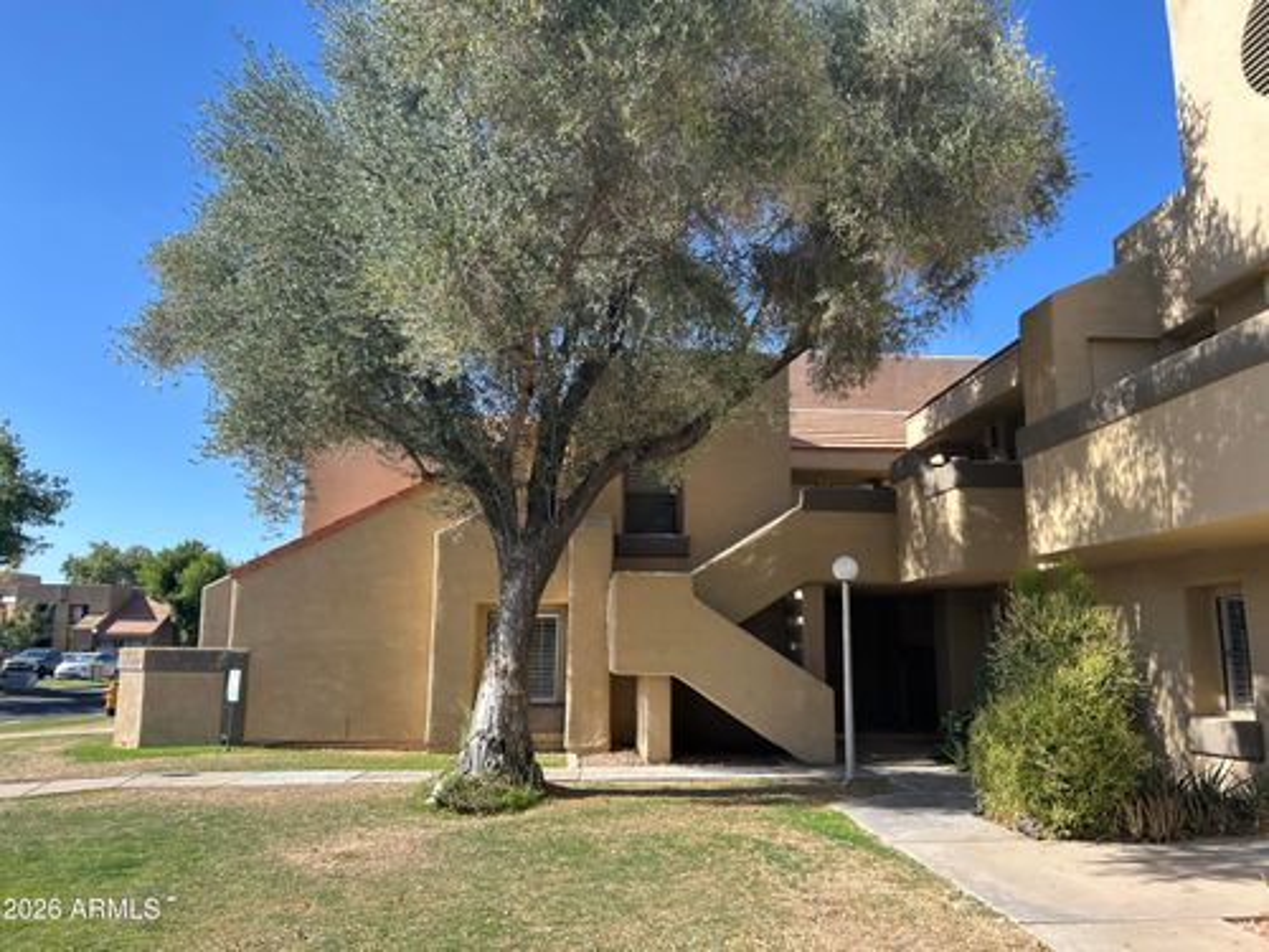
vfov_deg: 53.1
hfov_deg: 67.3
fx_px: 953
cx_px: 634
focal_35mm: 26
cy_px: 476
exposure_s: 1/1000
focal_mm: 5.7
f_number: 1.5
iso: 50
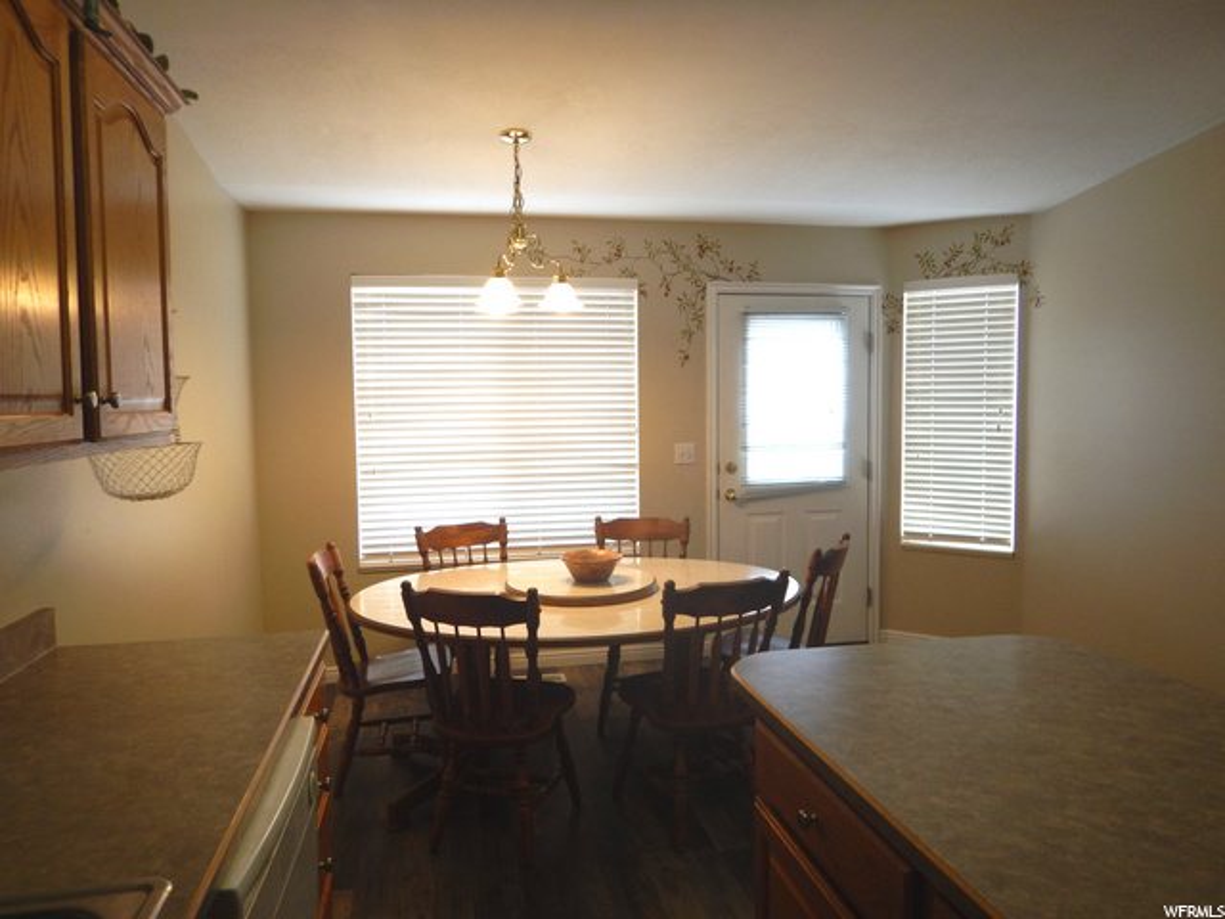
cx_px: 612
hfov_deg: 71.6
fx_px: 849
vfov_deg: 56.8
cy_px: 460
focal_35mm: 24
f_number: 2.8
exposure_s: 1/50
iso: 125
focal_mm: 4.3
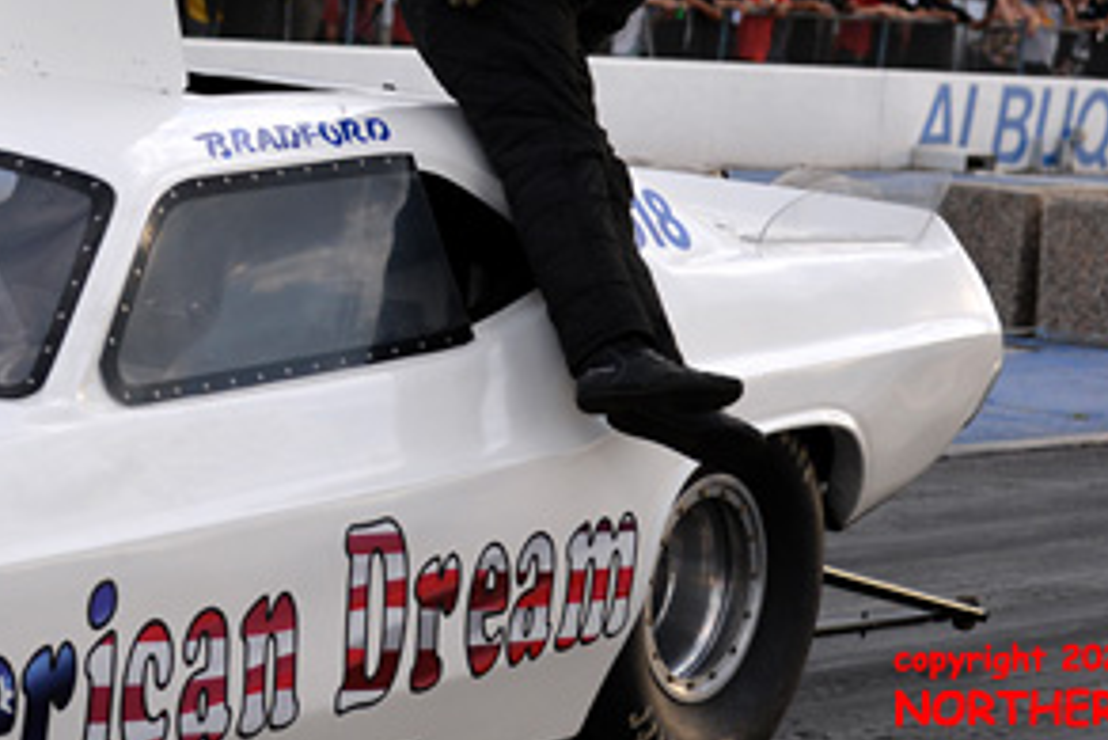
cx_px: 505
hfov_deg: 17.1
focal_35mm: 120
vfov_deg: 11.4
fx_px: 3695
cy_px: 137
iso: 400
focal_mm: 70
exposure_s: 1/1250
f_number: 5
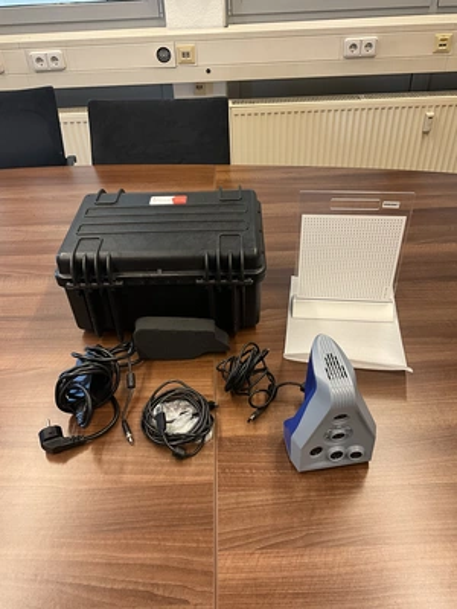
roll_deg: +1.8
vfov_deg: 61.7
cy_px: 304
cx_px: 228
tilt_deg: -37.9
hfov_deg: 48.2
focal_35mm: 29
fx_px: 510
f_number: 1.8
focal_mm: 3
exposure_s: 1/50
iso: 100
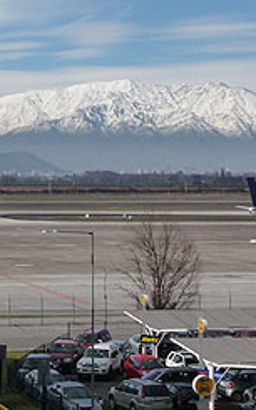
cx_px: -45
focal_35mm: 113
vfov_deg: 18.4
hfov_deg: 11.4
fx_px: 1262
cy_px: 159
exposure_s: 1/250
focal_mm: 9.8
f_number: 10
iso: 160
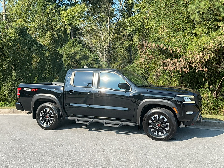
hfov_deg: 61.7
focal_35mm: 29
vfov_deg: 48.2
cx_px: 112
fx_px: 188
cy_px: 84
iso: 25
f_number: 1.8
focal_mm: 3
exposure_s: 1/781
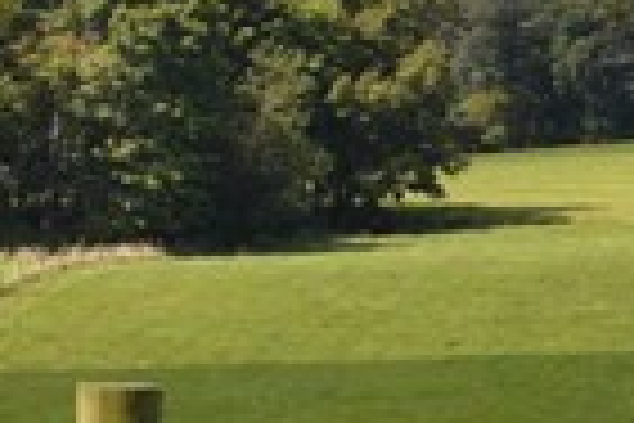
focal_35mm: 369
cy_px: 32
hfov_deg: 5.4
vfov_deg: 3.7
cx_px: -758
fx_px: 6498
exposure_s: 1/200
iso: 100
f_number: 7.1
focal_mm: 32
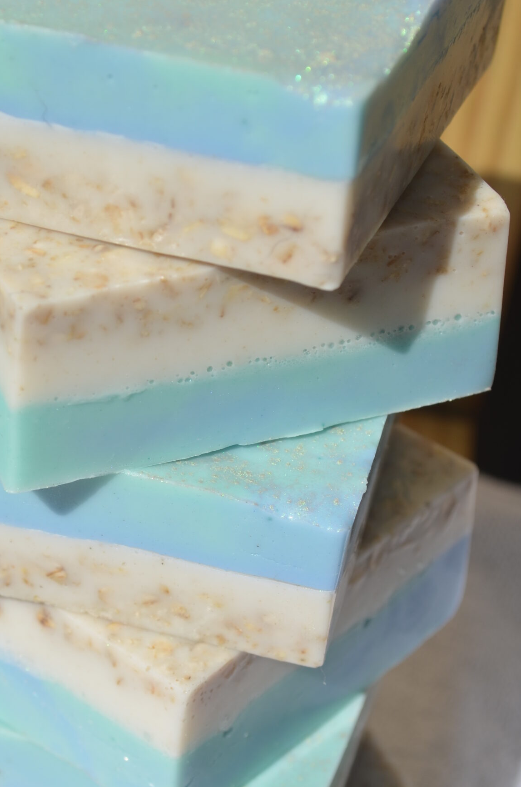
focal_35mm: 102
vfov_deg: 20.0
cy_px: 476
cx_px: 174
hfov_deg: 13.3
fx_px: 2224
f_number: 8
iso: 100
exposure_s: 1/500
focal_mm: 46
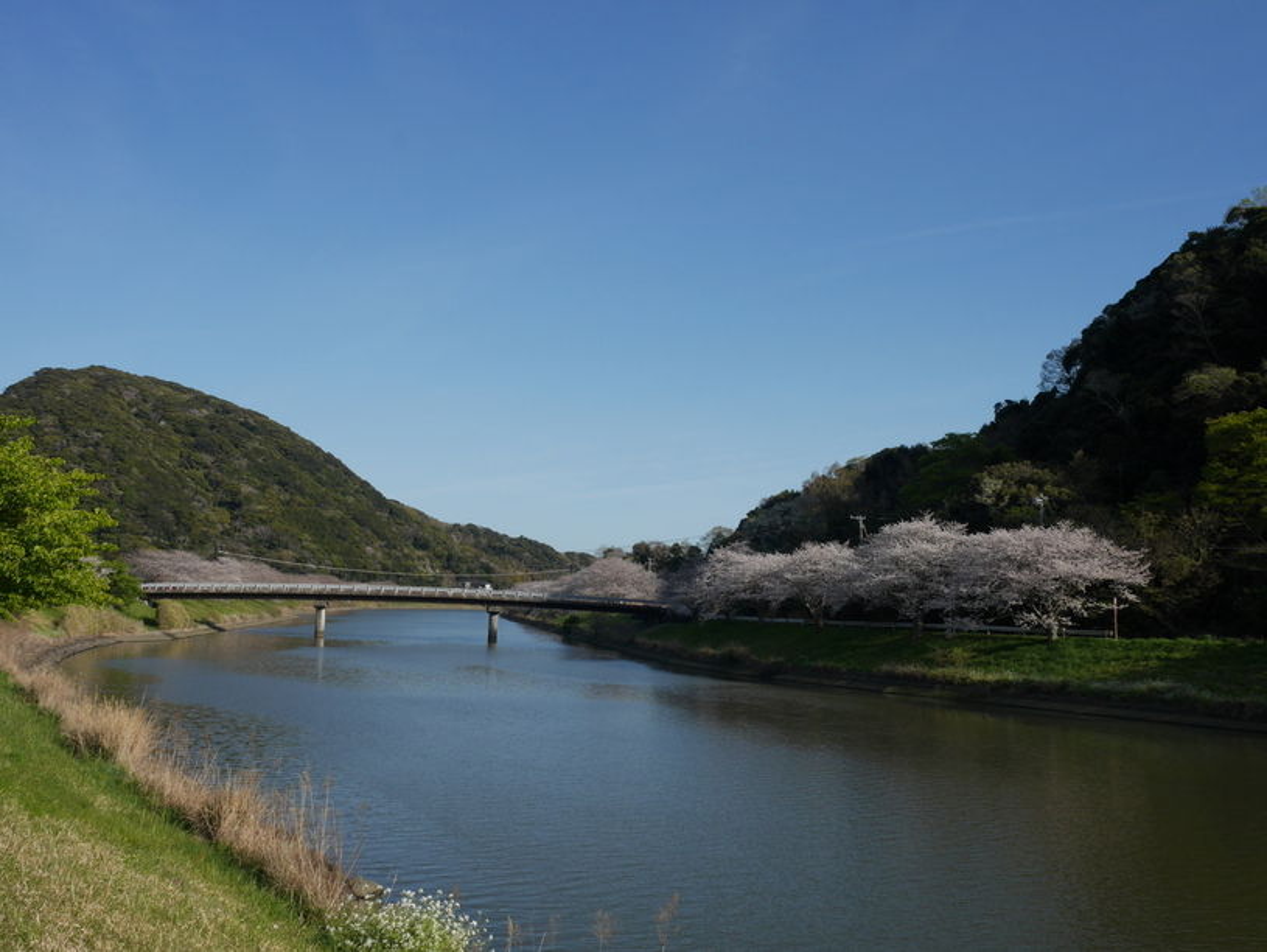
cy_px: 476
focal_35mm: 34
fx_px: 1245
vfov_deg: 41.8
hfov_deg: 53.9
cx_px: 634
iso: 200
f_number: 8
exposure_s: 1/640
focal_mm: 17
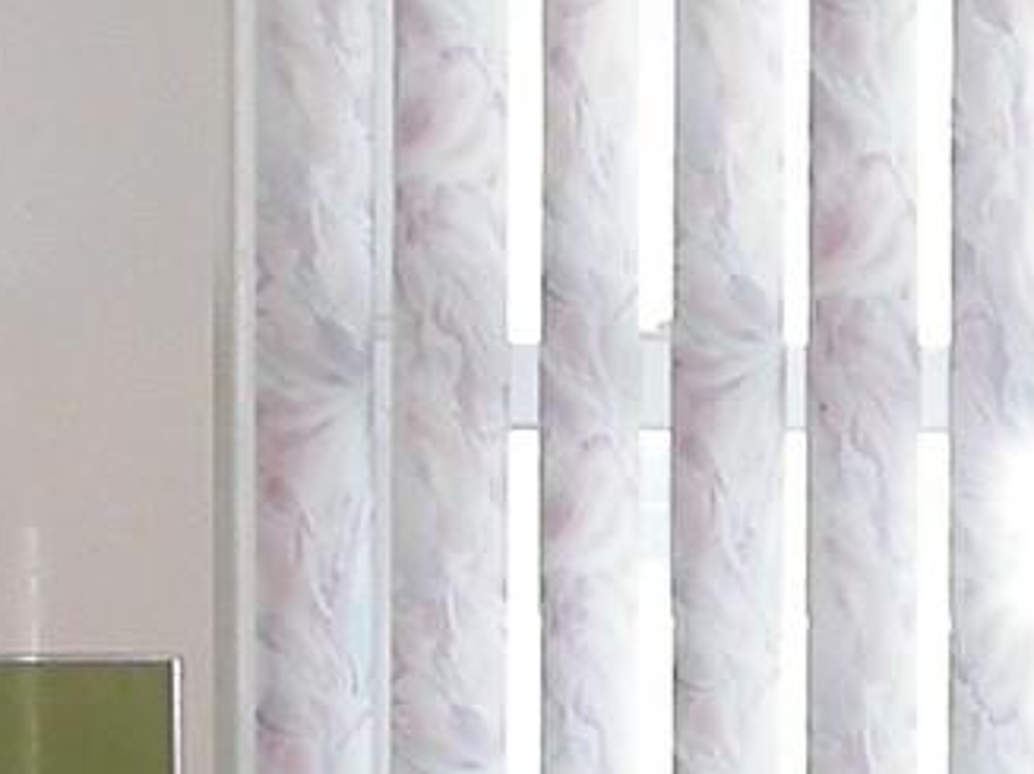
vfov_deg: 7.8
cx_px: 1145
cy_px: 1134
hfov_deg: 10.5
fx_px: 5554
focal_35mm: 186
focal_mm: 7.85
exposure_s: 1/78.1
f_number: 3.3
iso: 100
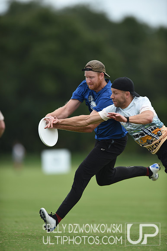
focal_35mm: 400
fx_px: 2786
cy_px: 126
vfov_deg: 5.2
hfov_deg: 3.4
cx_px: 84
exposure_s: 1/800
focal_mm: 400
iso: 100
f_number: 2.8
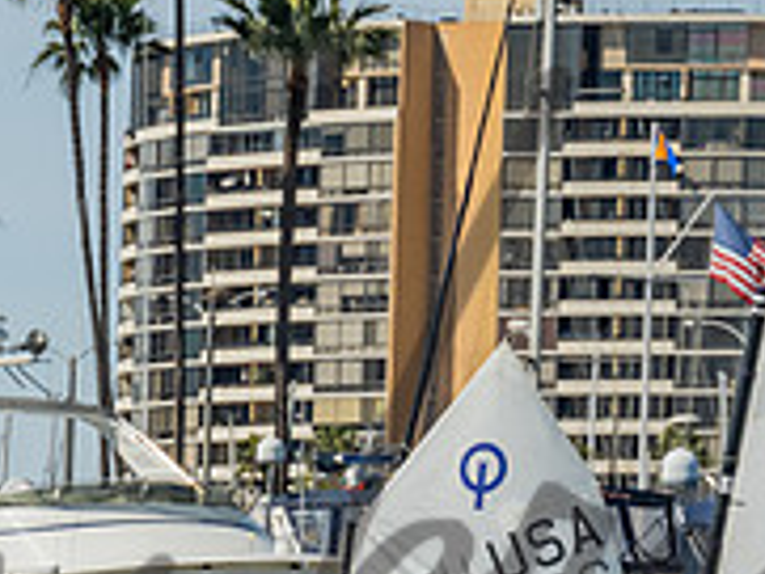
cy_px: 547
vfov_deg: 3.2
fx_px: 10239
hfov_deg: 4.3
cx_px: 613
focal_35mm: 463
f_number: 10
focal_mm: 150
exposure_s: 1/500
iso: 250
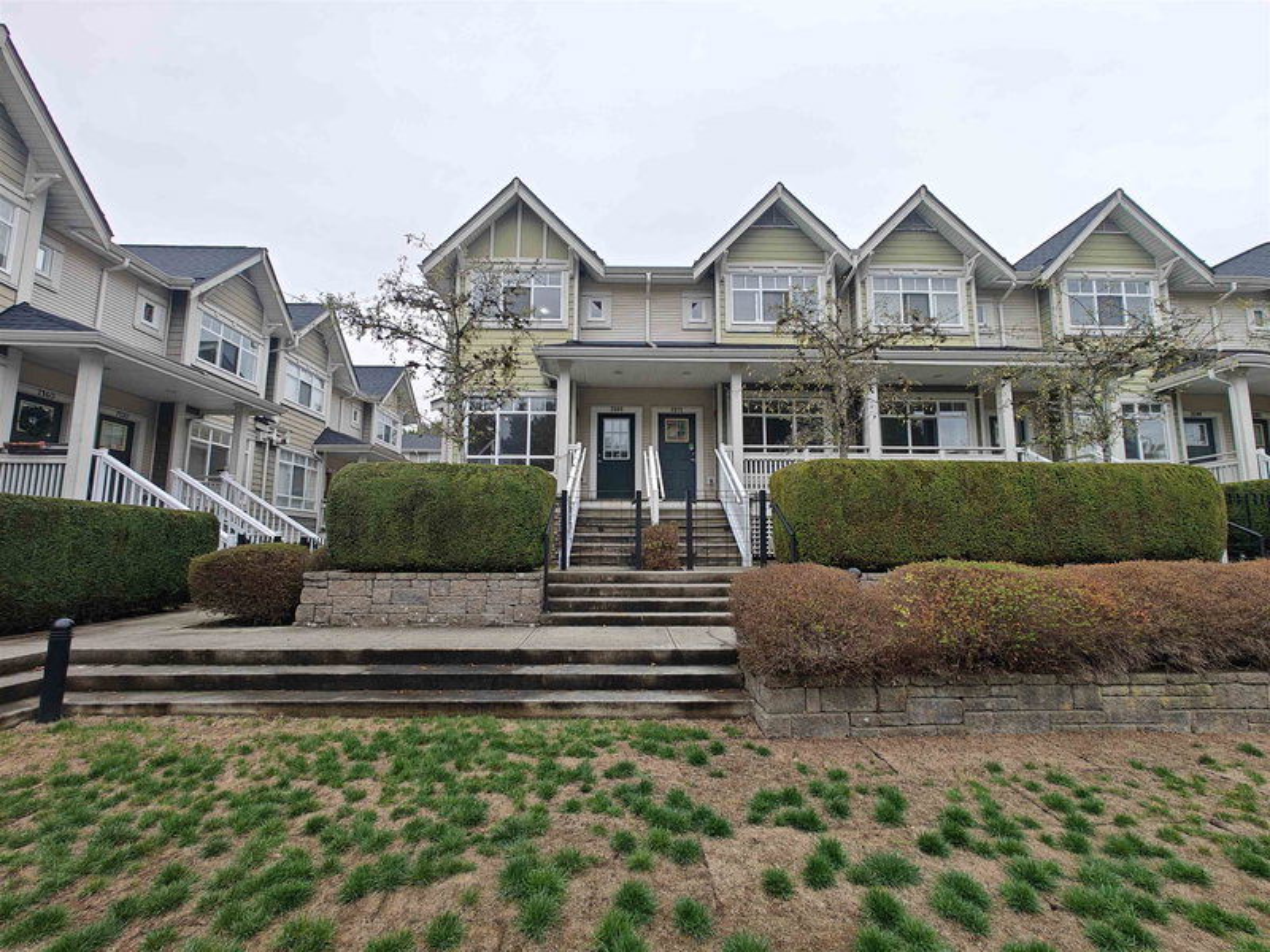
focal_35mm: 14
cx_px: 635
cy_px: 476
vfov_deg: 85.7
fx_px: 514
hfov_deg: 102.1
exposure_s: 1/632
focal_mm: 2.59
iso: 64
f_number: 2.2
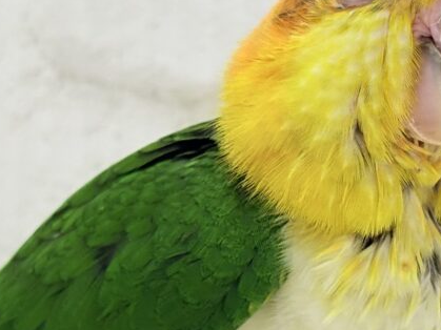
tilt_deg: +0.6
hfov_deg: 13.2
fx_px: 1898
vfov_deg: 9.9
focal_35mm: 149
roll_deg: -1.0
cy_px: 234
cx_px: 296
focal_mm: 5.96
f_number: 1.6
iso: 80
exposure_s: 1/100
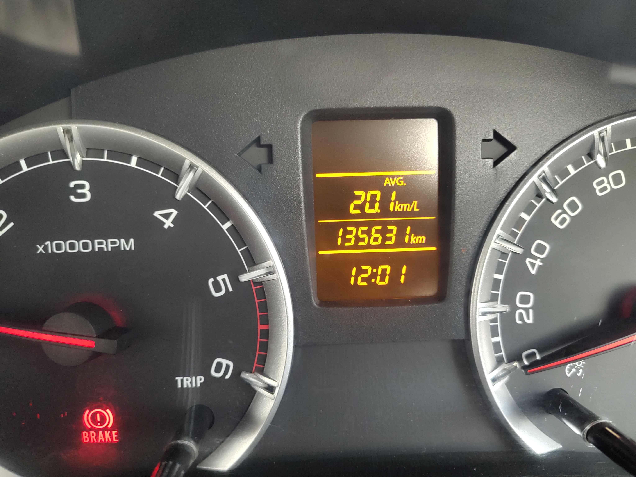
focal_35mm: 23
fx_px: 423
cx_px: 318
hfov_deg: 73.9
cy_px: 238
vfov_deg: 58.9
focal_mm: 5.56
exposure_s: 1/33.3
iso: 616
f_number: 1.8
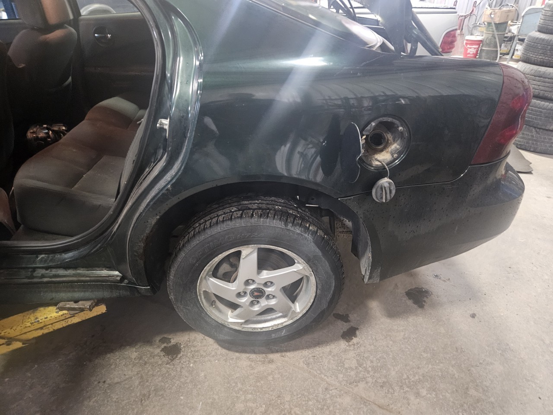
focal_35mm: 23
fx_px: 367
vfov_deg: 58.9
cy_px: 208
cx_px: 276
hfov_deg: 73.9
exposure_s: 1/24
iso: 1000
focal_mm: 5.4
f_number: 1.8
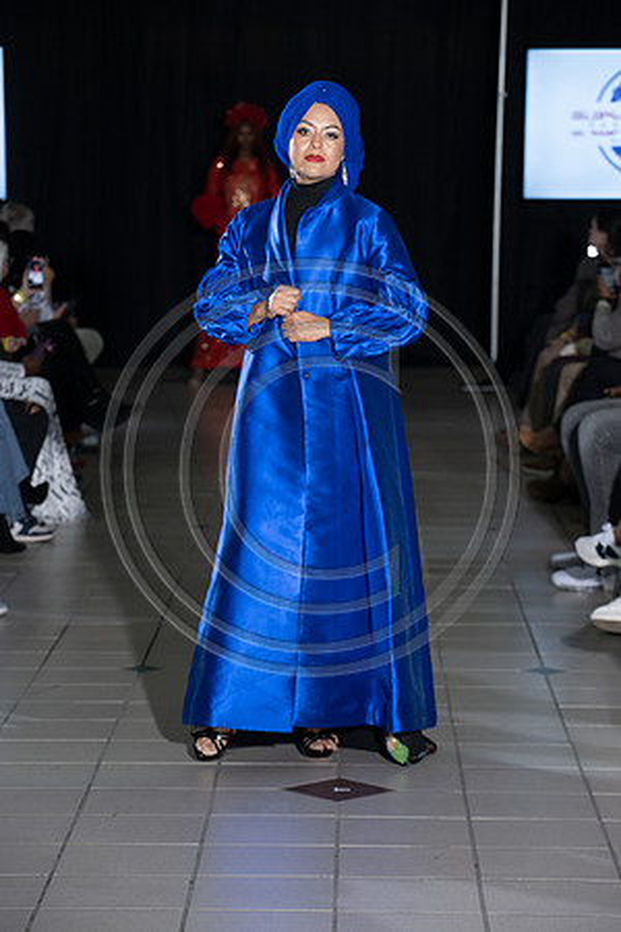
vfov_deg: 17.1
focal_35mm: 120
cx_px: 310
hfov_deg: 11.4
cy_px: 466
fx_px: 3105
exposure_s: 1/160
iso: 1250
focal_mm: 120
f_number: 5.6
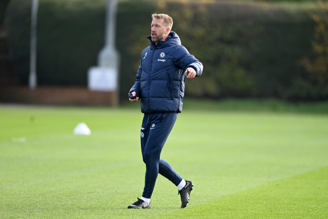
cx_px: 164
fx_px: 3645
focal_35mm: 400
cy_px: 110
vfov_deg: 3.4
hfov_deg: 5.2
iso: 500
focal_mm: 400
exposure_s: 1/2000
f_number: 2.8
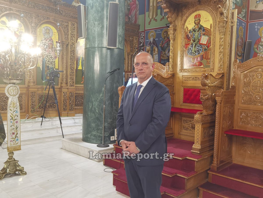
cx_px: 132
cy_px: 99
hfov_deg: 56.8
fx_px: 243
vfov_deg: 44.2
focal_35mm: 32
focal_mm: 6.71
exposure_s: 1/50
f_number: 1.9
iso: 125
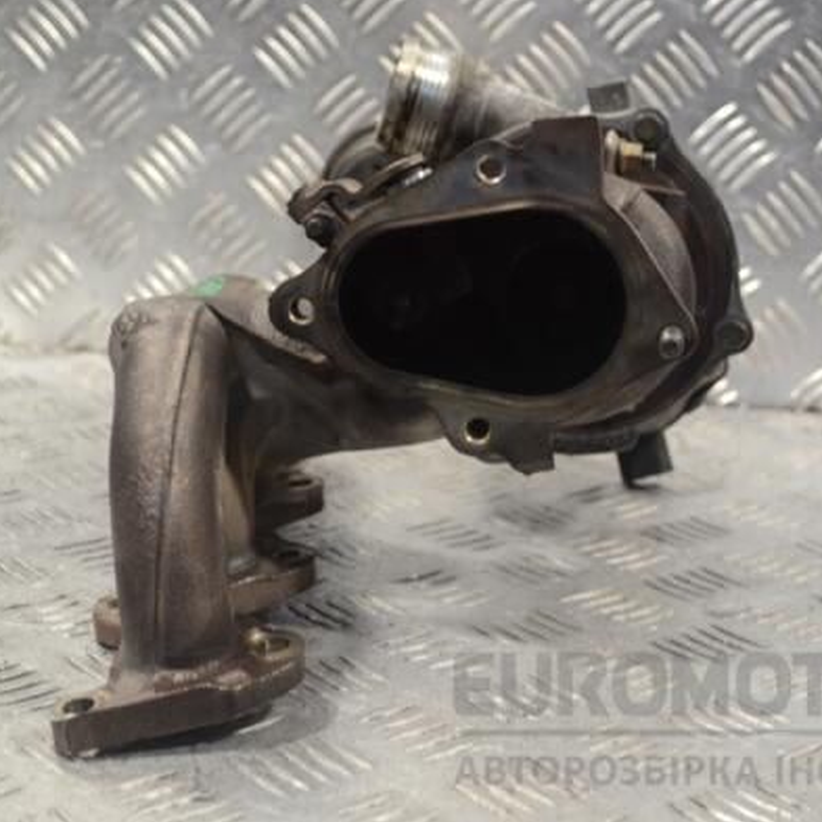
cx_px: 414
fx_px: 1881
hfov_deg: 24.7
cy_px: 406
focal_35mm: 70
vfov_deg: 24.7
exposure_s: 1/30
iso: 200
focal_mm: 36
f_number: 5
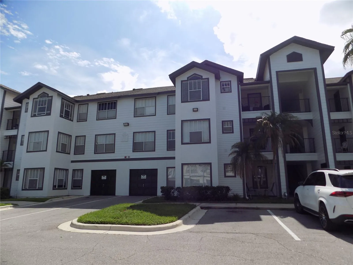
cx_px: 176
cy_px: 132
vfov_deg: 58.9
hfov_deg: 73.9
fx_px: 235
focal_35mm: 23
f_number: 9.9
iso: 80
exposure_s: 1/160
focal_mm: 4
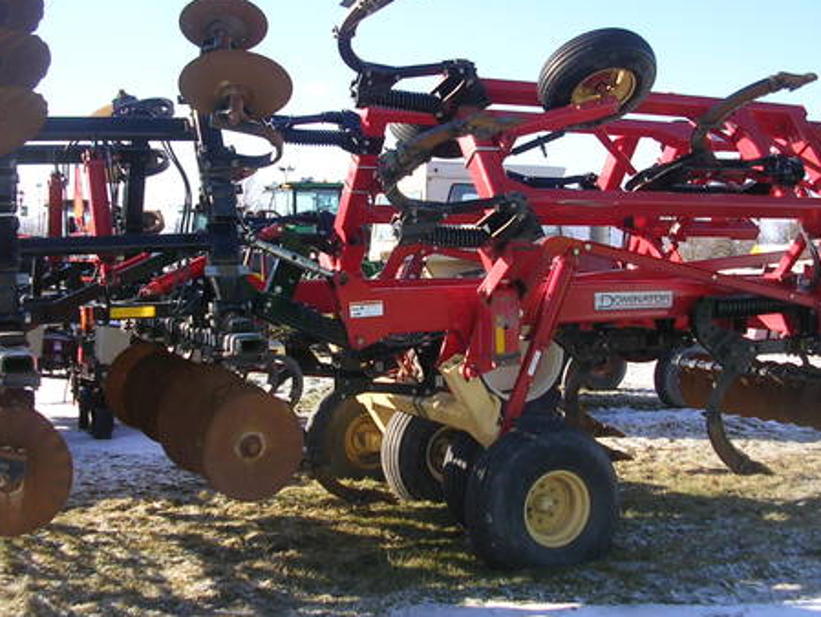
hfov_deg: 41.2
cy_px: 293
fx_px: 1091
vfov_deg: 31.5
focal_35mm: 46
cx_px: 419
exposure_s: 1/356
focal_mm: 5.8
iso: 50
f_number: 2.8
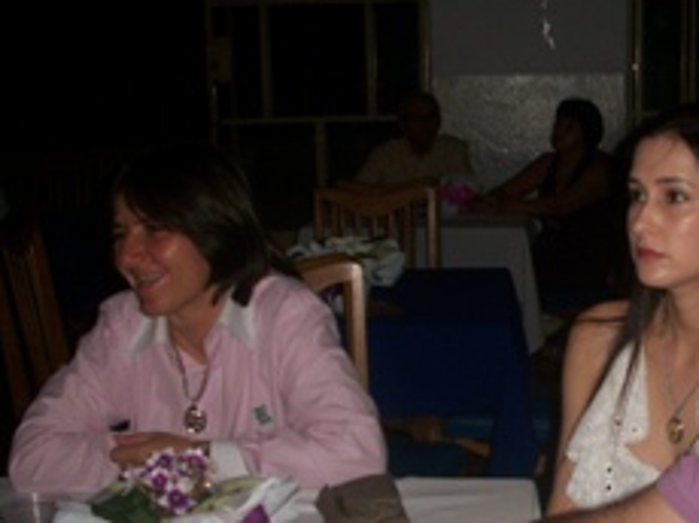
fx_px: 1230
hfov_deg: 30.8
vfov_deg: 23.6
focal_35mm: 61
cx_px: 580
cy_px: 414
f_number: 3.1
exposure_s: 1/50
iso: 80
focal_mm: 6.3
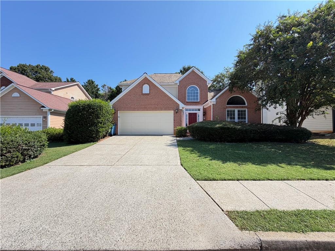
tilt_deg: +1.1
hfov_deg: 102.1
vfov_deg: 85.7
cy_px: 126
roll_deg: +0.8
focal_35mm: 14
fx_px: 135
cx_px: 168
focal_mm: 2.22
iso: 40
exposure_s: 1/564
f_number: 2.2
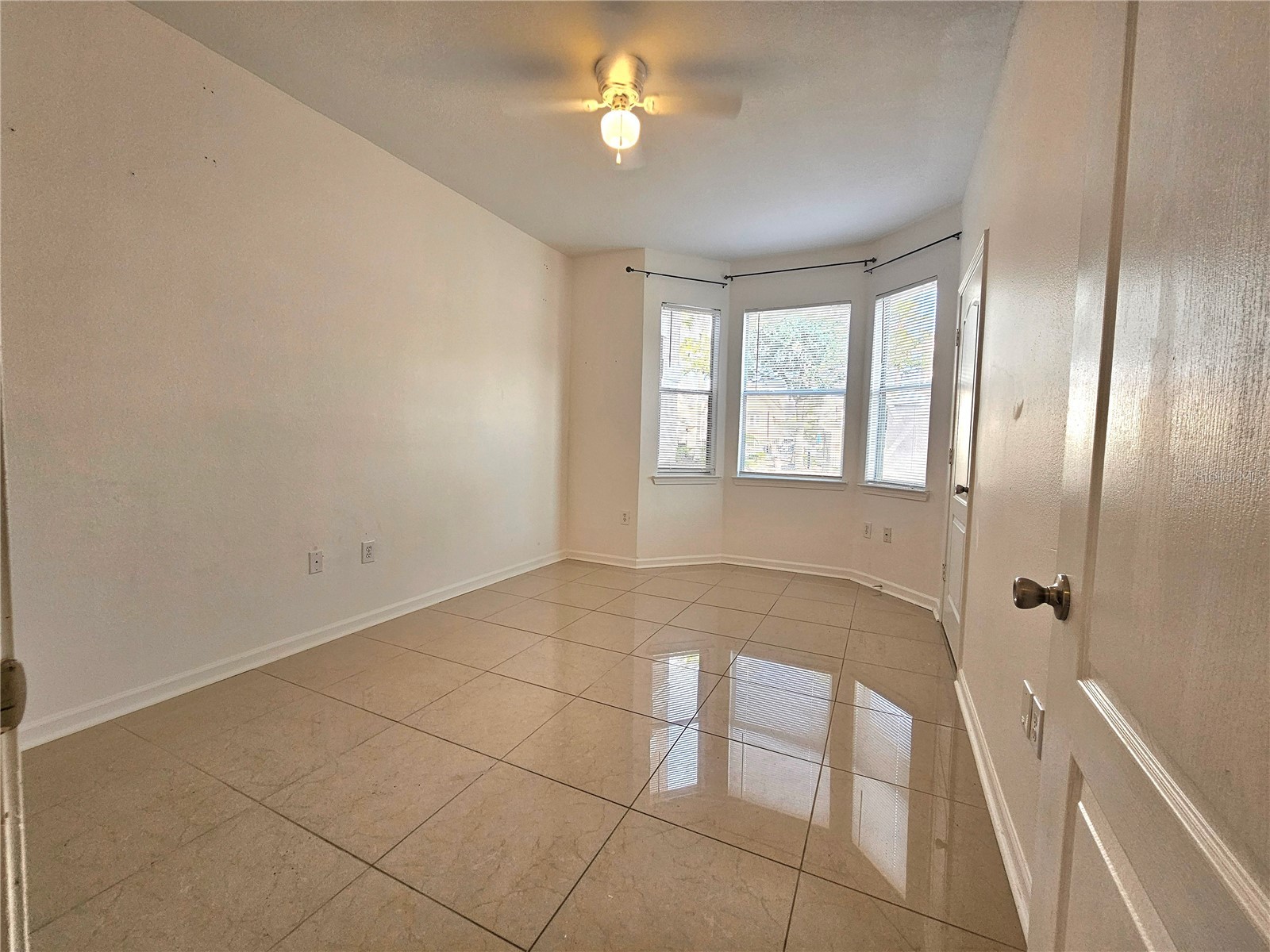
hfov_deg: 106.2
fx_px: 477
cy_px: 476
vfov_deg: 89.9
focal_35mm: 13
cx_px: 635
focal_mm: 2.2
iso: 100
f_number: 2.2
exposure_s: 1/101
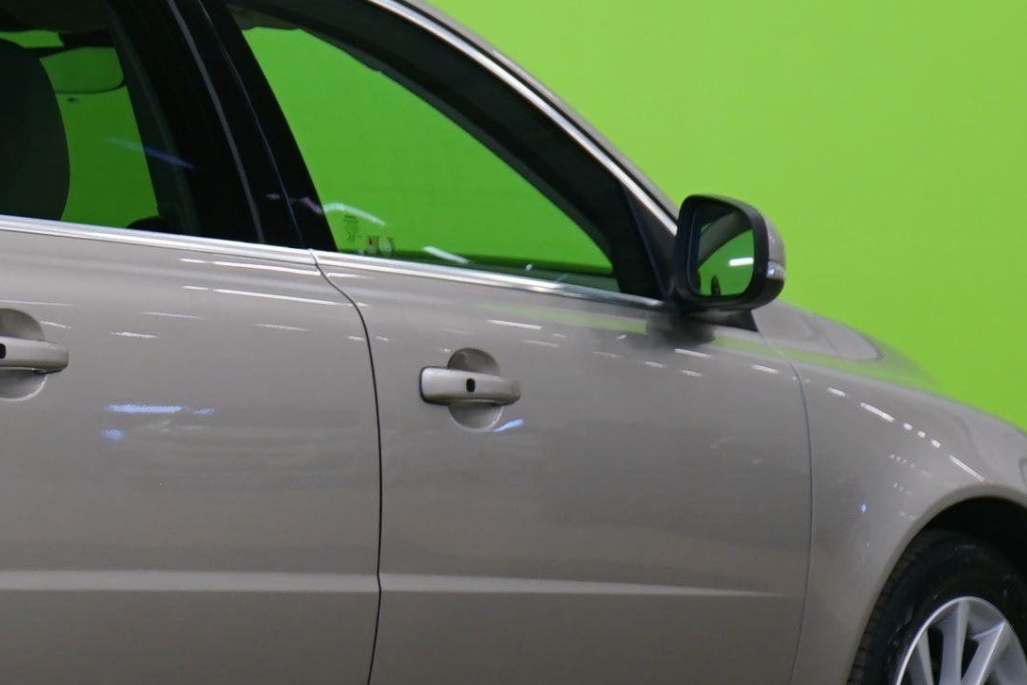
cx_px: -397
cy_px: 232
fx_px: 5363
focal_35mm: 188
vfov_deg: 7.3
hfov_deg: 10.6
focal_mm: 52
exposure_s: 1/10
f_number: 4.5
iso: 400
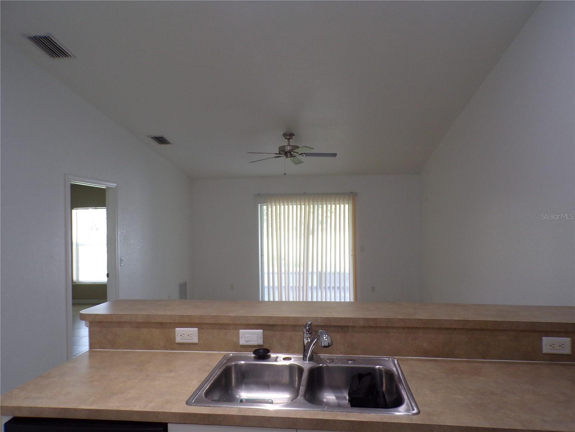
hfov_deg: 71.6
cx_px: 288
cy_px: 216
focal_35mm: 24
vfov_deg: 56.8
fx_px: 399
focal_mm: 4.3
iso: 145
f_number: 3
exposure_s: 1/34
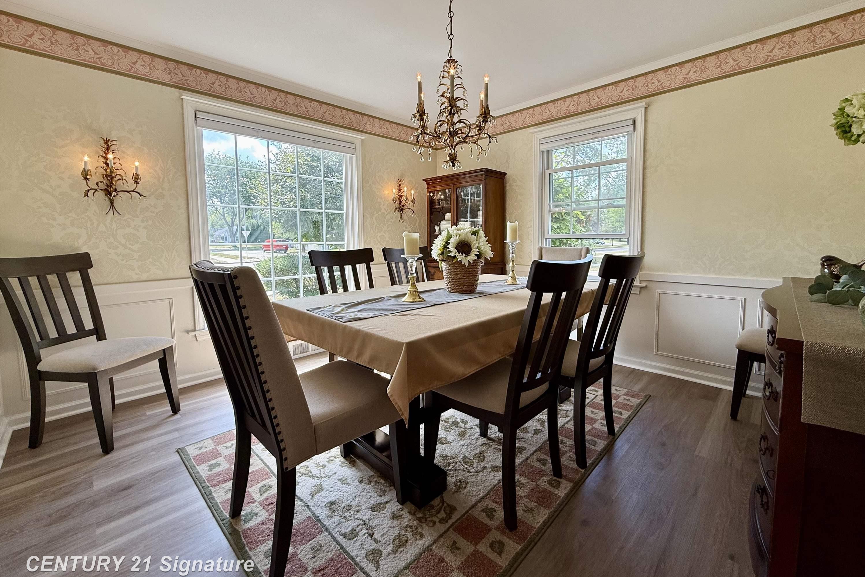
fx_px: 360
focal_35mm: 15
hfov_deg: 100.4
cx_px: 445
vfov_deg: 77.2
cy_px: 264
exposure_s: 1/120
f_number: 2.2
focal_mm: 2.22
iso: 64
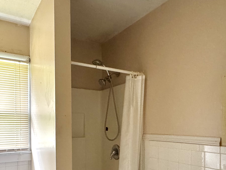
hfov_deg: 58.3
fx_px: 202
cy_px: 130
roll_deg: +0.4
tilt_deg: -2.0
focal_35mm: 31
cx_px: 106
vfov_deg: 43.8
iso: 800
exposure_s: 1/60
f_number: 2.2
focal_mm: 2.22
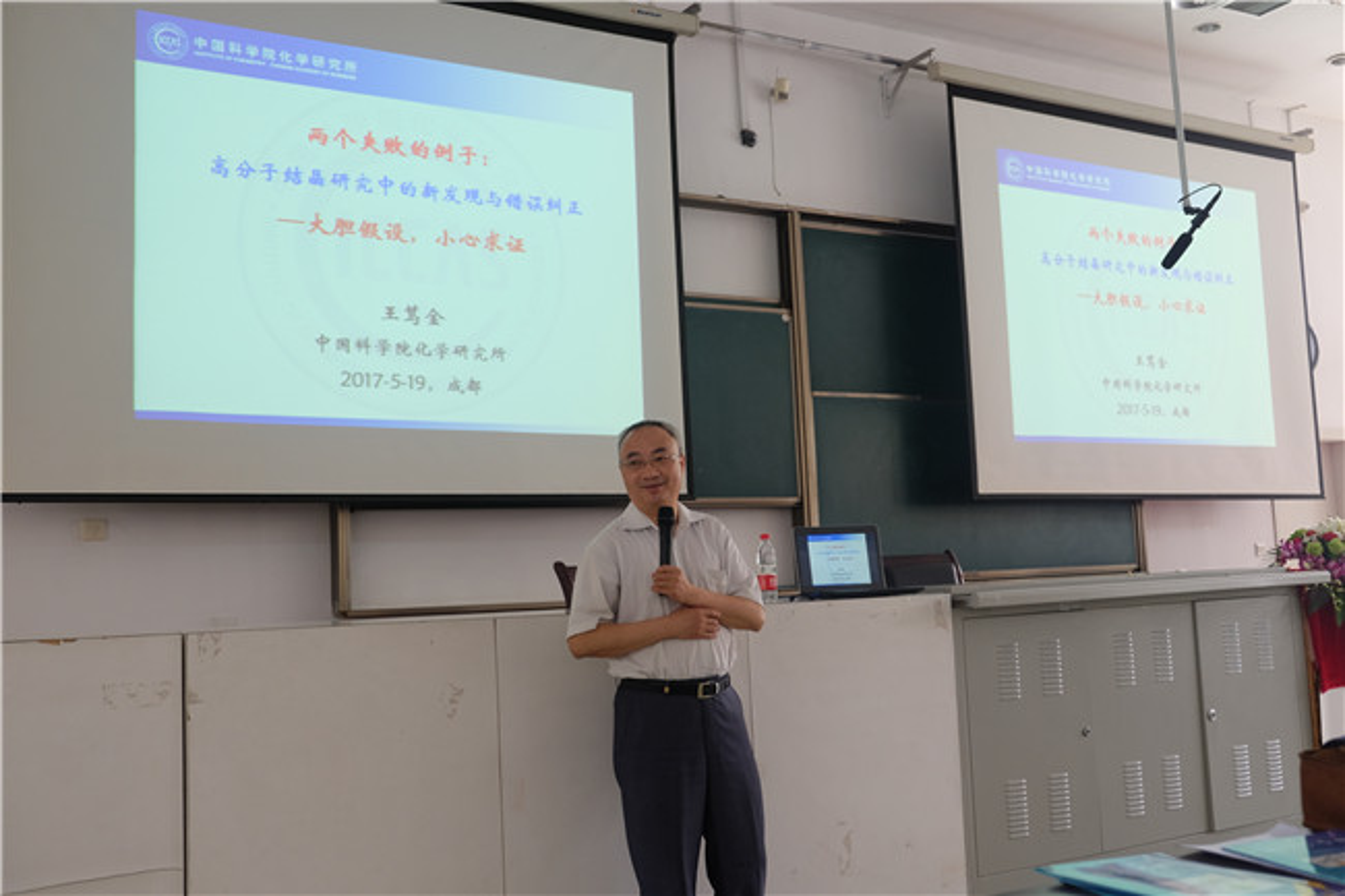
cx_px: 672
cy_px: 448
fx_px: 1345
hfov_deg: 53.1
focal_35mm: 36
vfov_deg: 36.9
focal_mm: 24.3
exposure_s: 1/30
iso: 400
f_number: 3.2
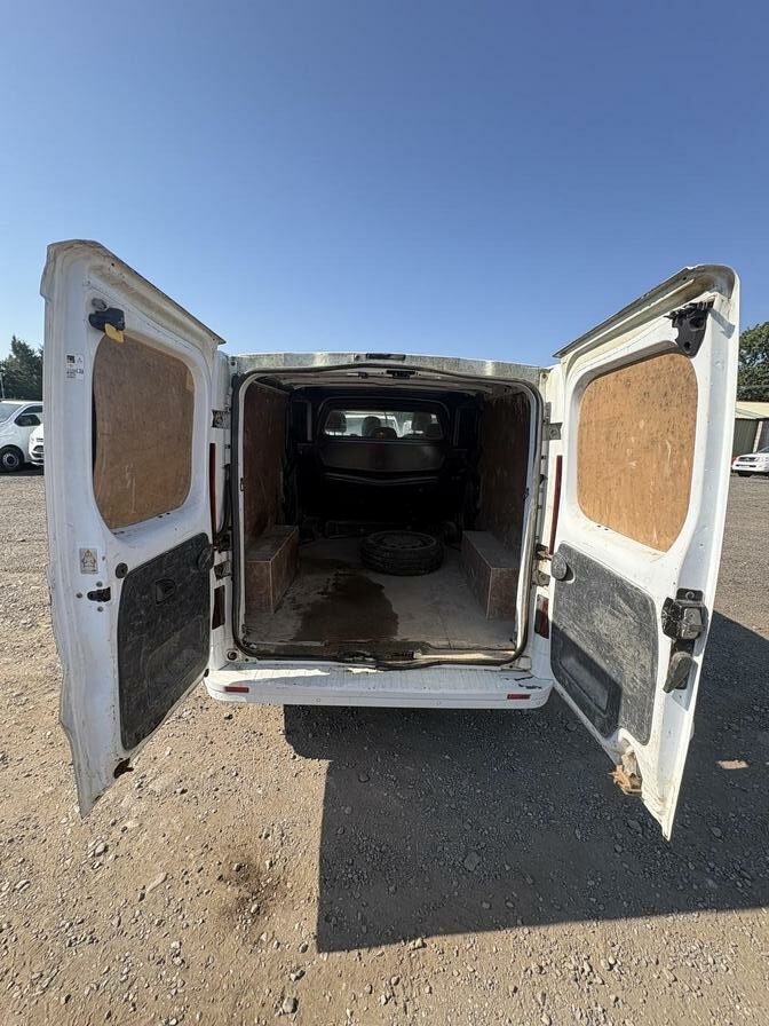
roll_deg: -1.0
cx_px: 384
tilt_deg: -10.6
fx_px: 415
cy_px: 513
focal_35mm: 14
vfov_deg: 102.1
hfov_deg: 85.7
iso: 64
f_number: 2.2
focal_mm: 2.22
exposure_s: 1/544
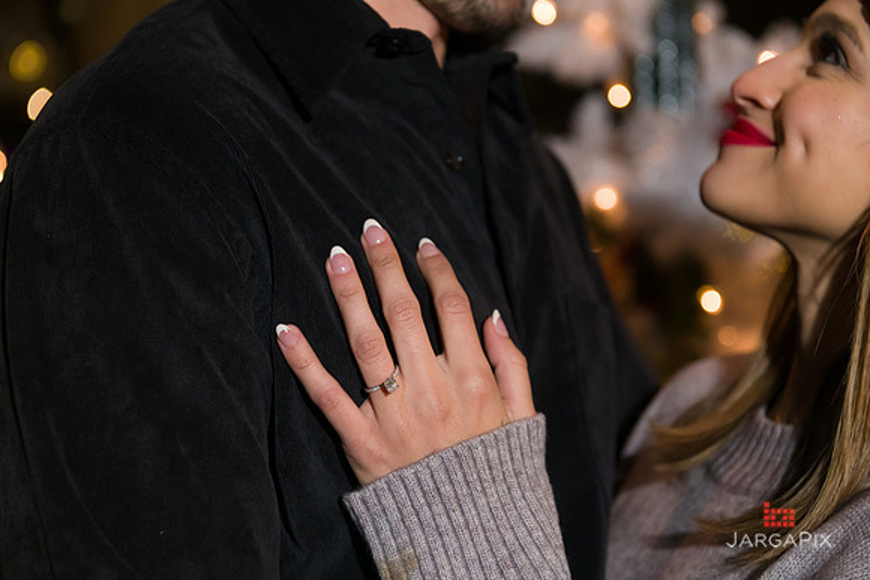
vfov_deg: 19.5
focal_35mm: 70
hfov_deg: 28.8
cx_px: 435
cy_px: 290
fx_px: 1692
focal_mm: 70
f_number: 4
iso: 2000
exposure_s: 1/200
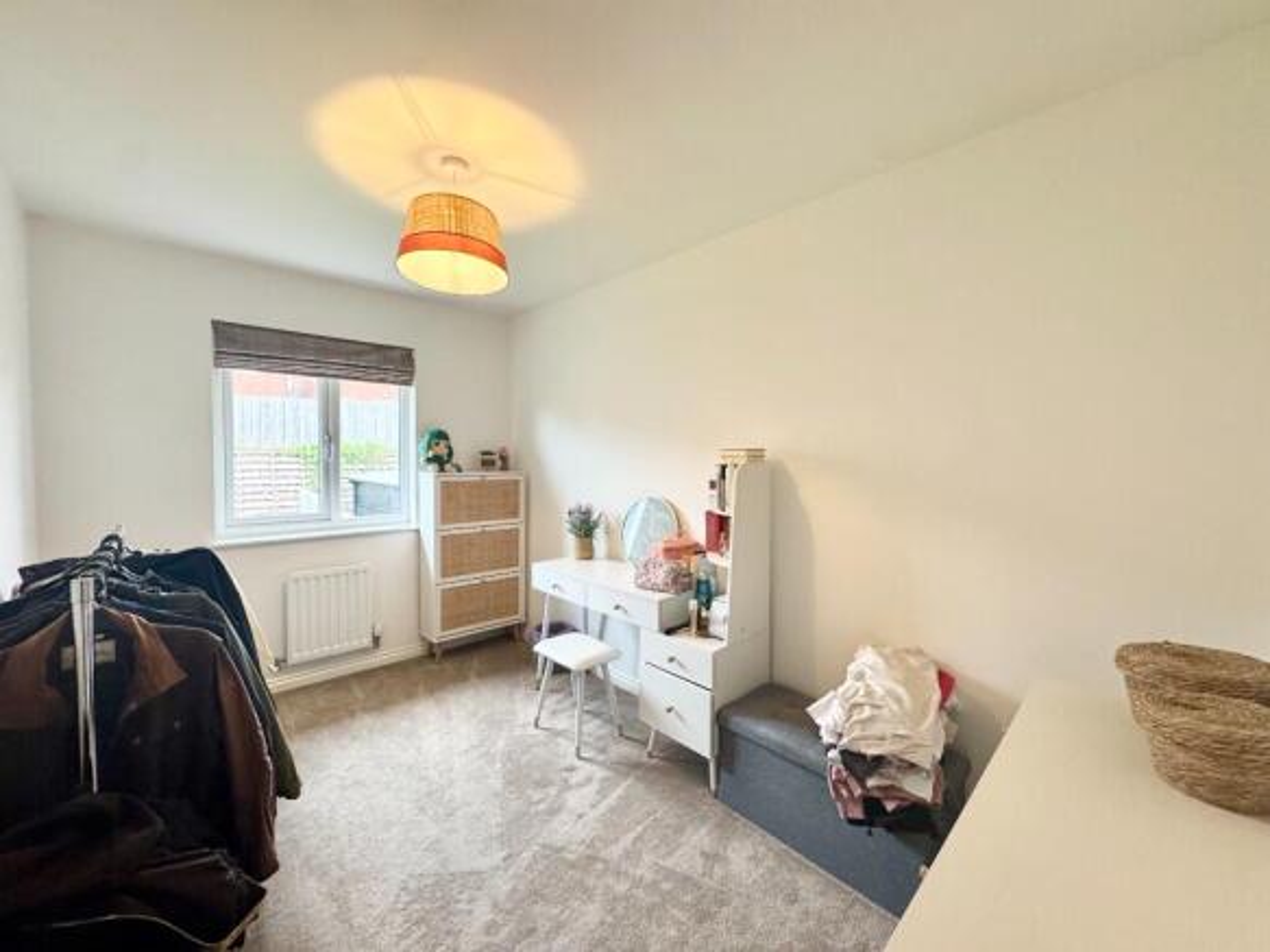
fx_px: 514
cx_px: 635
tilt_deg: -2.8
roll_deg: -0.6
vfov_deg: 85.7
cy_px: 476
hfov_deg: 102.1
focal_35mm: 14
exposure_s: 1/91
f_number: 2.2
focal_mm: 2.22
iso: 320
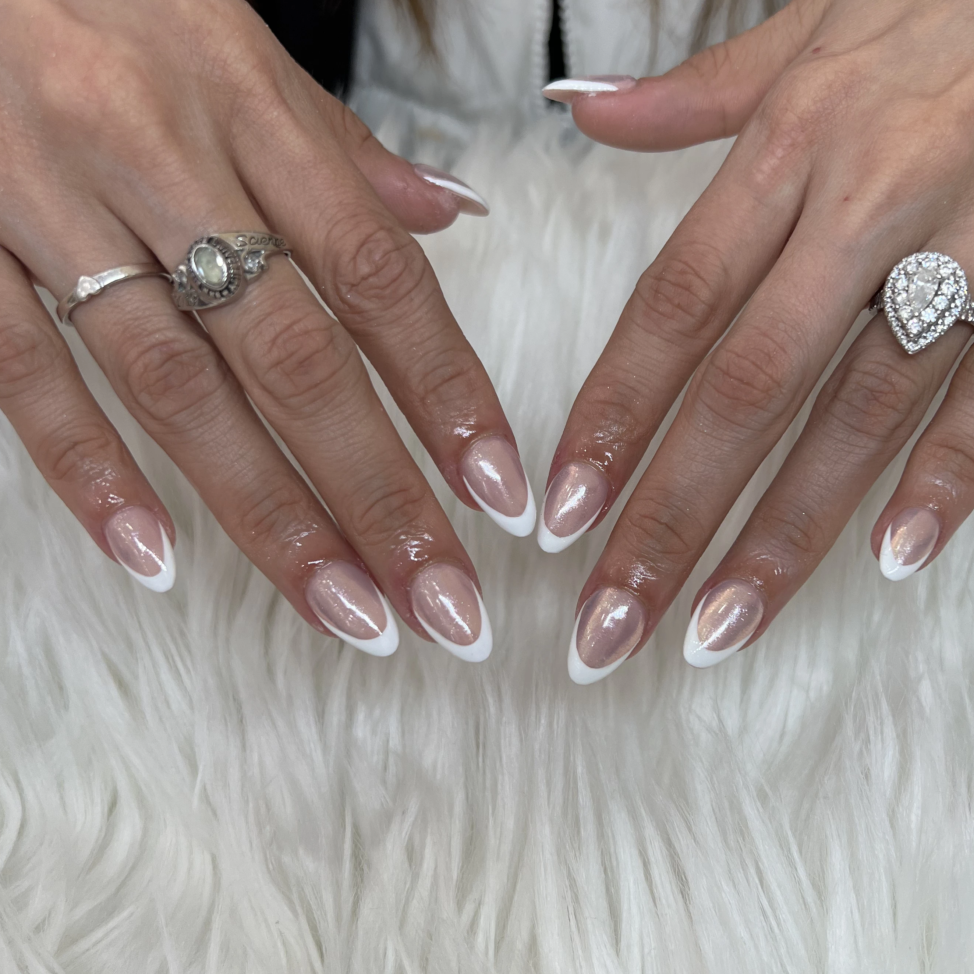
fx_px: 1114
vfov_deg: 47.2
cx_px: 545
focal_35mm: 35
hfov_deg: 47.1
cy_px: 486
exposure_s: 1/352
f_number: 1.5
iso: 50
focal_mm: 5.7
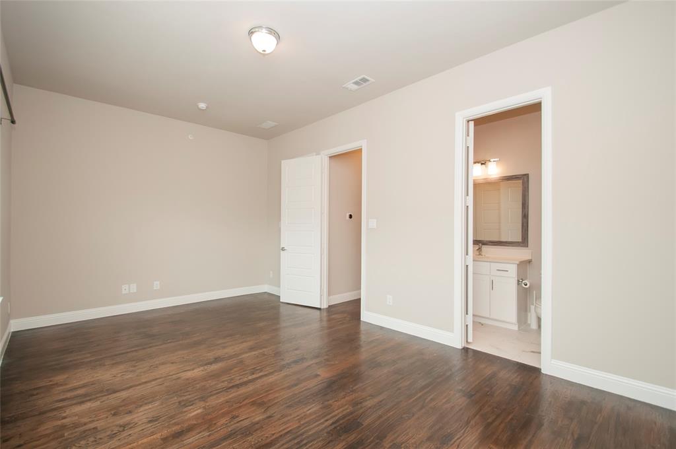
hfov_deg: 100.5
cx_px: 338
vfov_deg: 77.2
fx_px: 281
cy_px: 224
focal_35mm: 15
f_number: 5.6
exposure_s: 1/125
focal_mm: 10
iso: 800
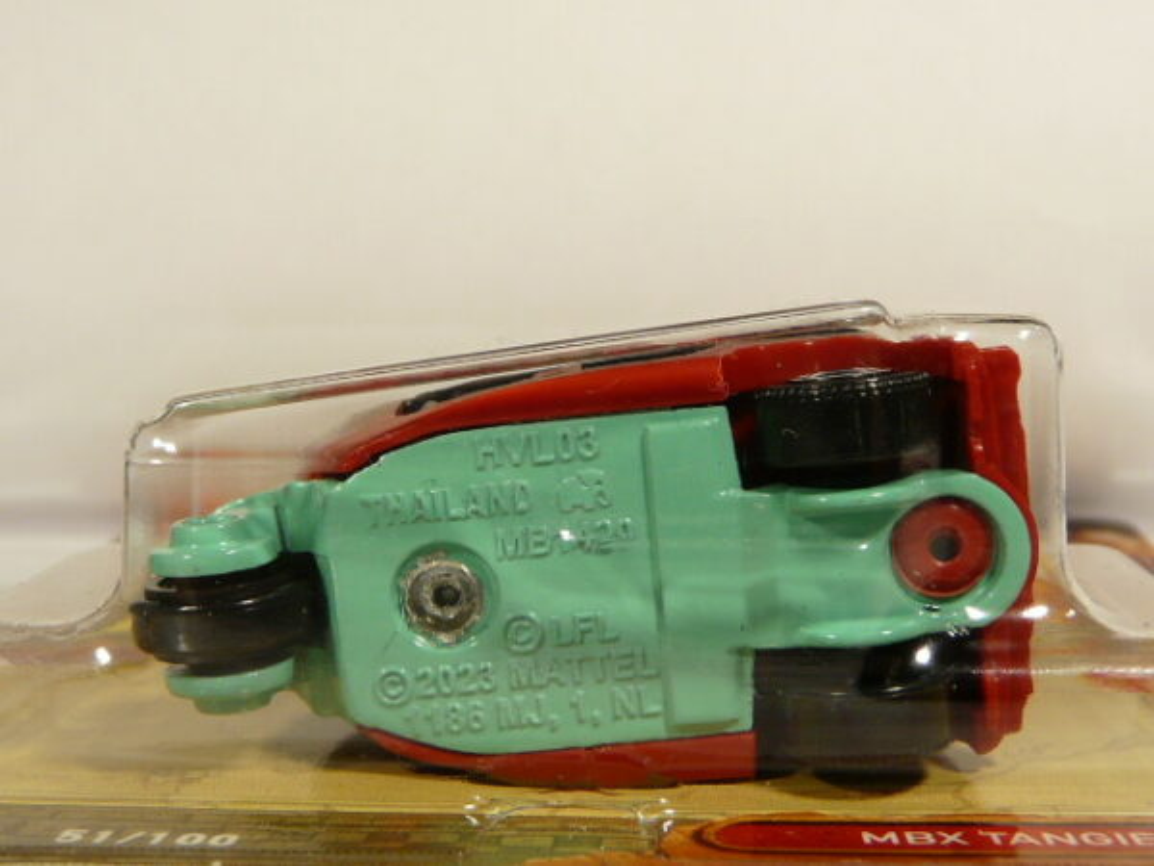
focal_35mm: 54
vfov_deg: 27.0
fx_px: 1800
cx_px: 577
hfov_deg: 35.5
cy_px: 433
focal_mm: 5.6
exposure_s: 1/60
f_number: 2.8
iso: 100
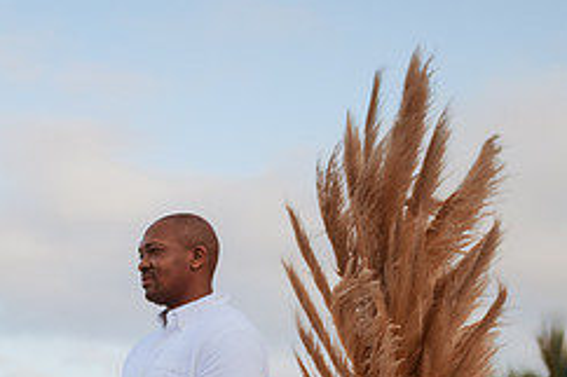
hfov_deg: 22.0
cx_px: 162
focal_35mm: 92
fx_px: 1448
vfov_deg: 14.6
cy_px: 394
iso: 250
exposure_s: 1/8000
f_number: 1.4
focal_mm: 35
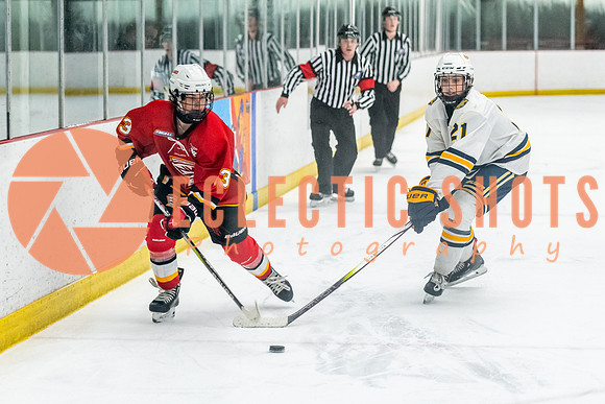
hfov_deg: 13.7
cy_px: 301
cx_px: 261
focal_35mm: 150
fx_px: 2519
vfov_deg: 9.1
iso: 3200
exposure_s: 1/800
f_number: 2.8
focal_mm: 90
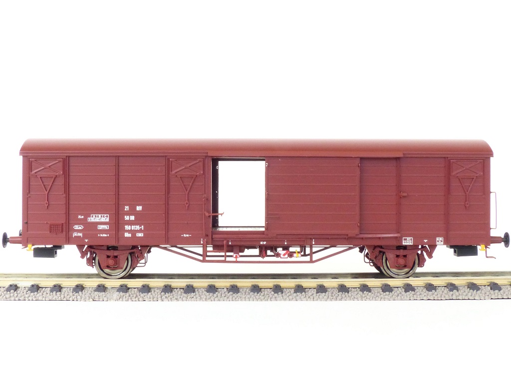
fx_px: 650
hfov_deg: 42.9
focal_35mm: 44
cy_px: 192
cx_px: 256
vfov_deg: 32.9
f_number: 8
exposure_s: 1/60
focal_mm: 7.6
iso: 400
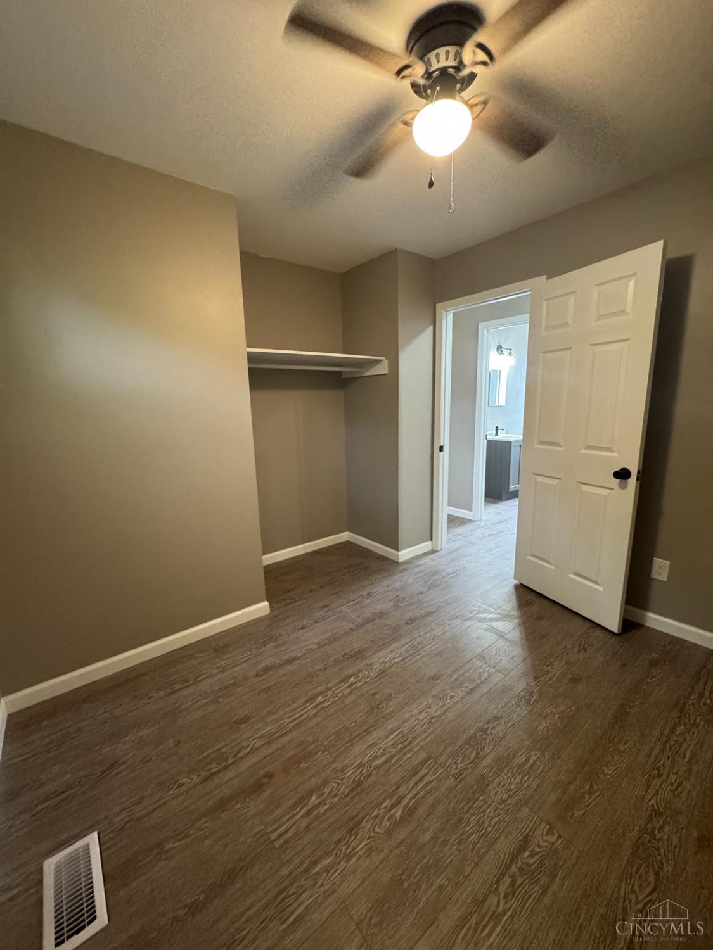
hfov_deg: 85.7
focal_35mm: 14
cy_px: 475
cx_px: 356
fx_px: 384
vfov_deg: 102.1
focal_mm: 2.22
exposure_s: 1/60
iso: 800
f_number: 2.2
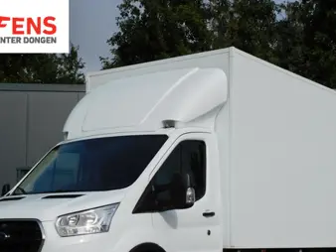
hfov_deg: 25.0
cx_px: 159
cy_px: 178
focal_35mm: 78
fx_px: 758
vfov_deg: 18.8
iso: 125
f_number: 5
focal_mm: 9.9
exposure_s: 1/1600
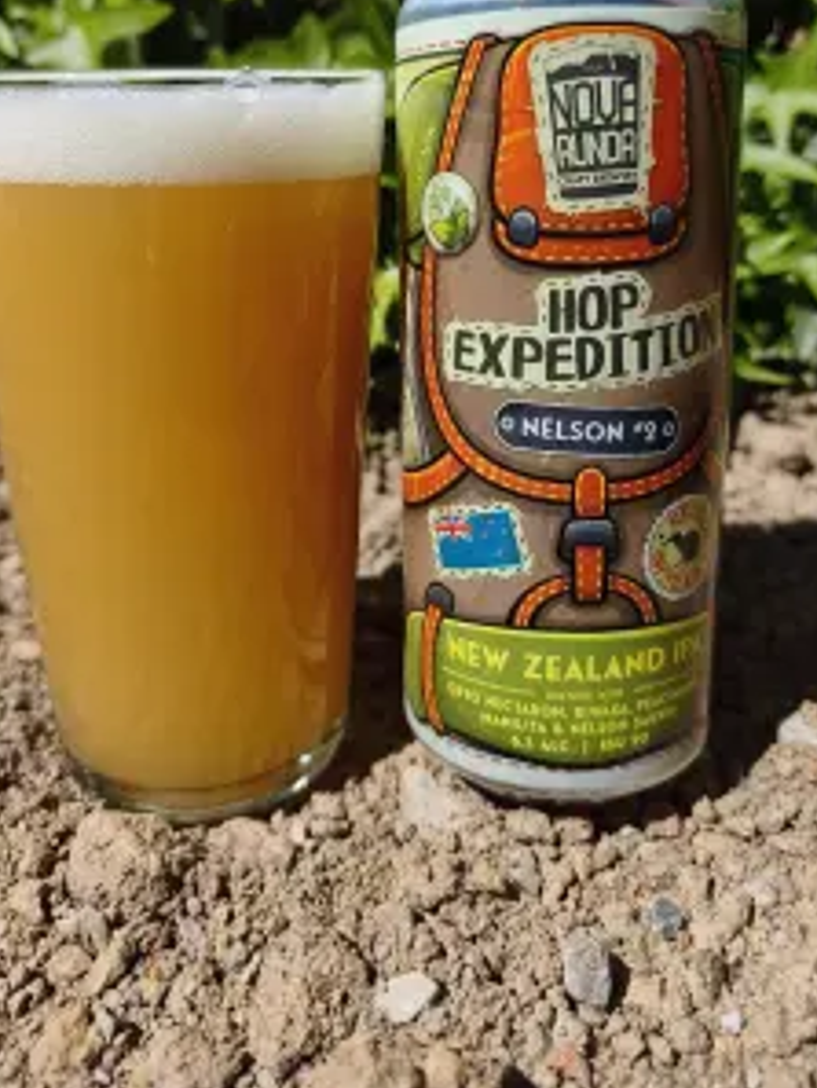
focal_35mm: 31
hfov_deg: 45.5
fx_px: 975
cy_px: 392
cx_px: 392
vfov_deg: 57.4
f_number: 1.7
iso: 50
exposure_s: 1/1502
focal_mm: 6.06
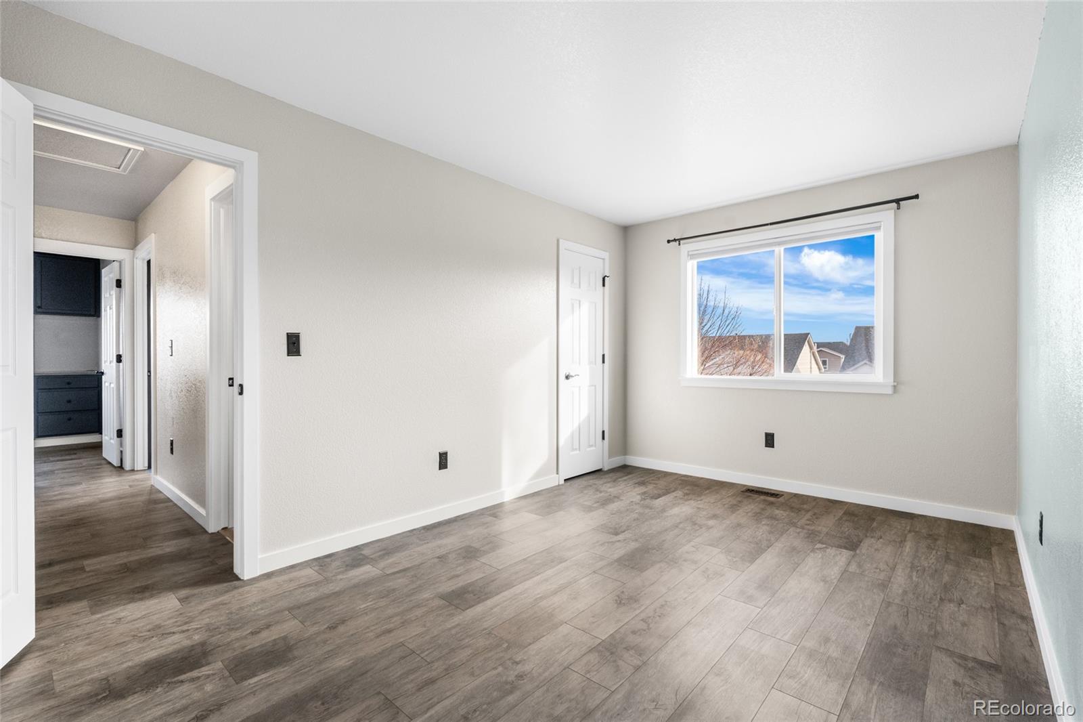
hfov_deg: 96.7
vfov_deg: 73.7
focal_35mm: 16
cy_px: 361
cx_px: 542
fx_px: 481
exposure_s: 1/15
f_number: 8
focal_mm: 16
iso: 500
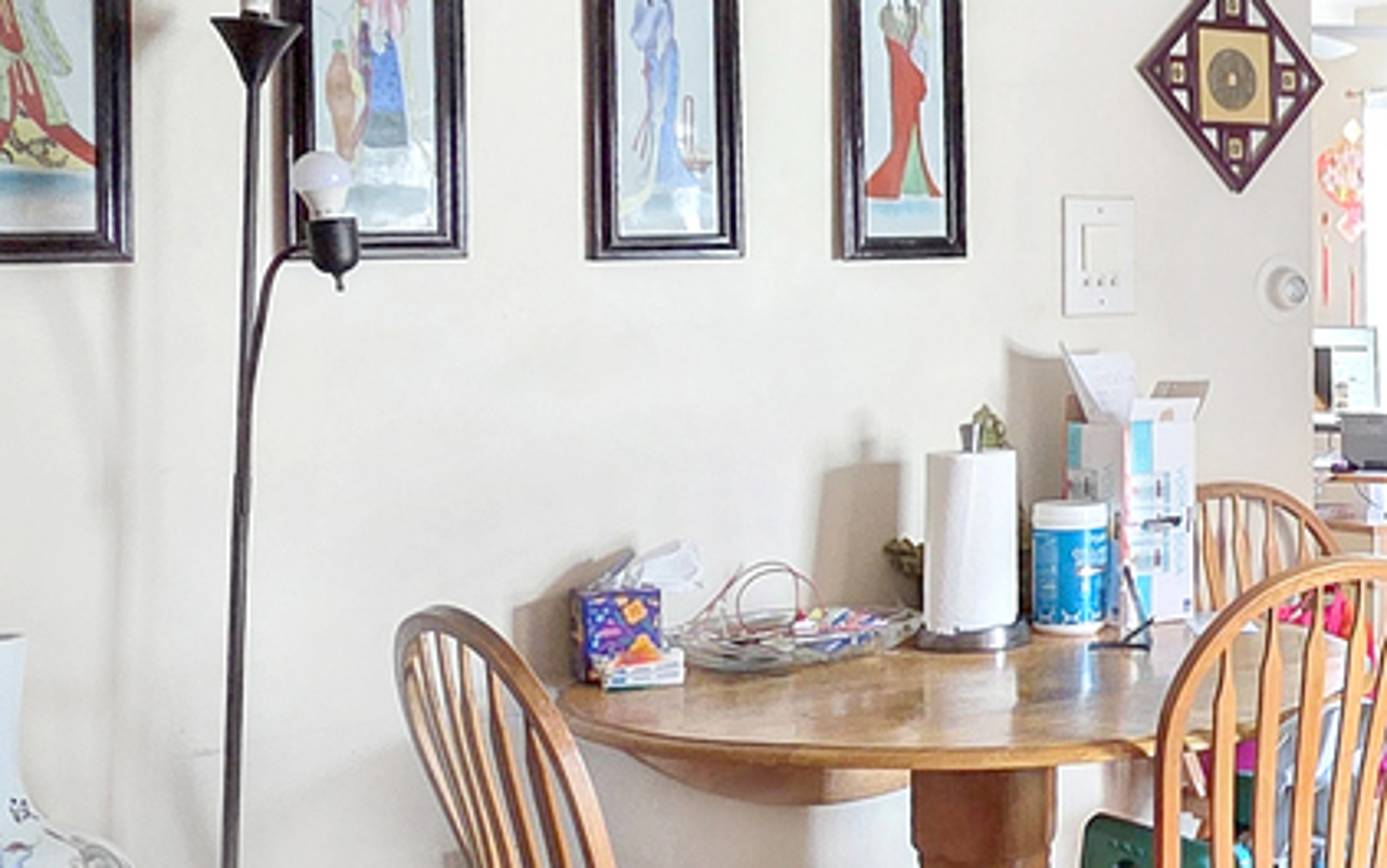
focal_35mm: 47
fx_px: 1777
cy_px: 598
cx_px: 1505
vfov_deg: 27.2
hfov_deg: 36.5
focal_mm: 2.2
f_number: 2.2
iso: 400
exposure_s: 1/60
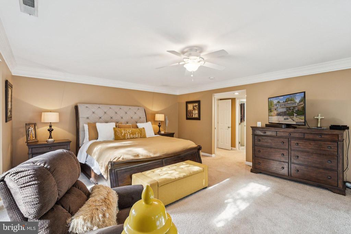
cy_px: 117
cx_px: 176
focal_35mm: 16
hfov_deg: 96.7
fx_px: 156
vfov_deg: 73.8
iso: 200
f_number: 8
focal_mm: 16
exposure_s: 1/4
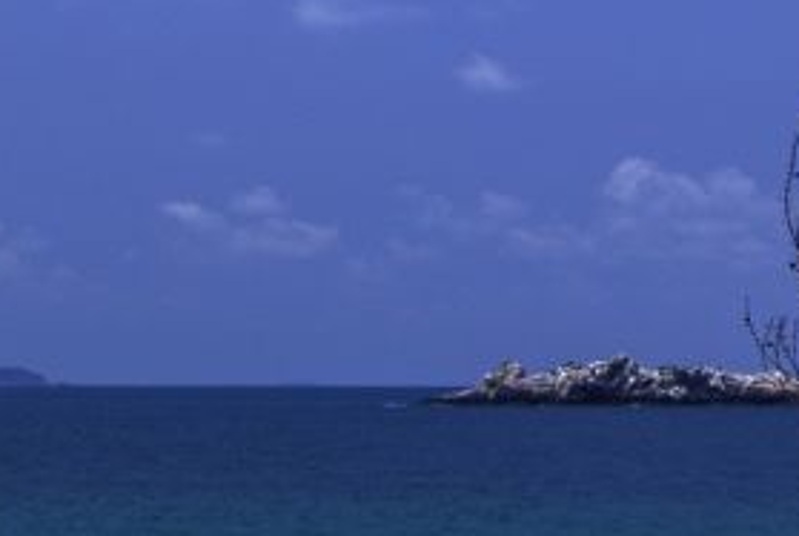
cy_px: 480
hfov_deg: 8.5
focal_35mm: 229
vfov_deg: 6.0
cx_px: -831
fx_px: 5091
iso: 500
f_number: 6.3
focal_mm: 32
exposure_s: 1/640
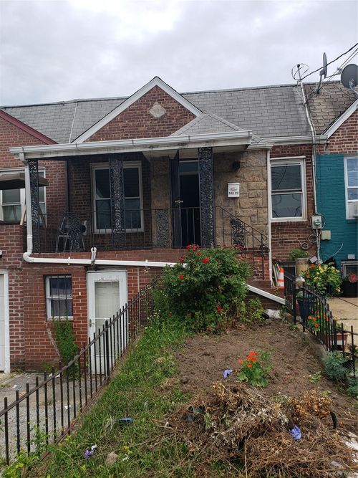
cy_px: 239
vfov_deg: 67.3
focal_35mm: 26
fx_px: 359
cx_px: 179
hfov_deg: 53.0
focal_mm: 4.3
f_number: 2.4
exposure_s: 1/1431
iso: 50
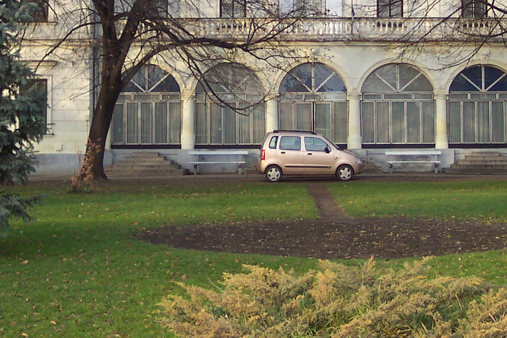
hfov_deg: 24.7
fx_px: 1155
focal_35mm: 82
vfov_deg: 16.4
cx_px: 334
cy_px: 15
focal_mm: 8
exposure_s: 1/350
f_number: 2.8
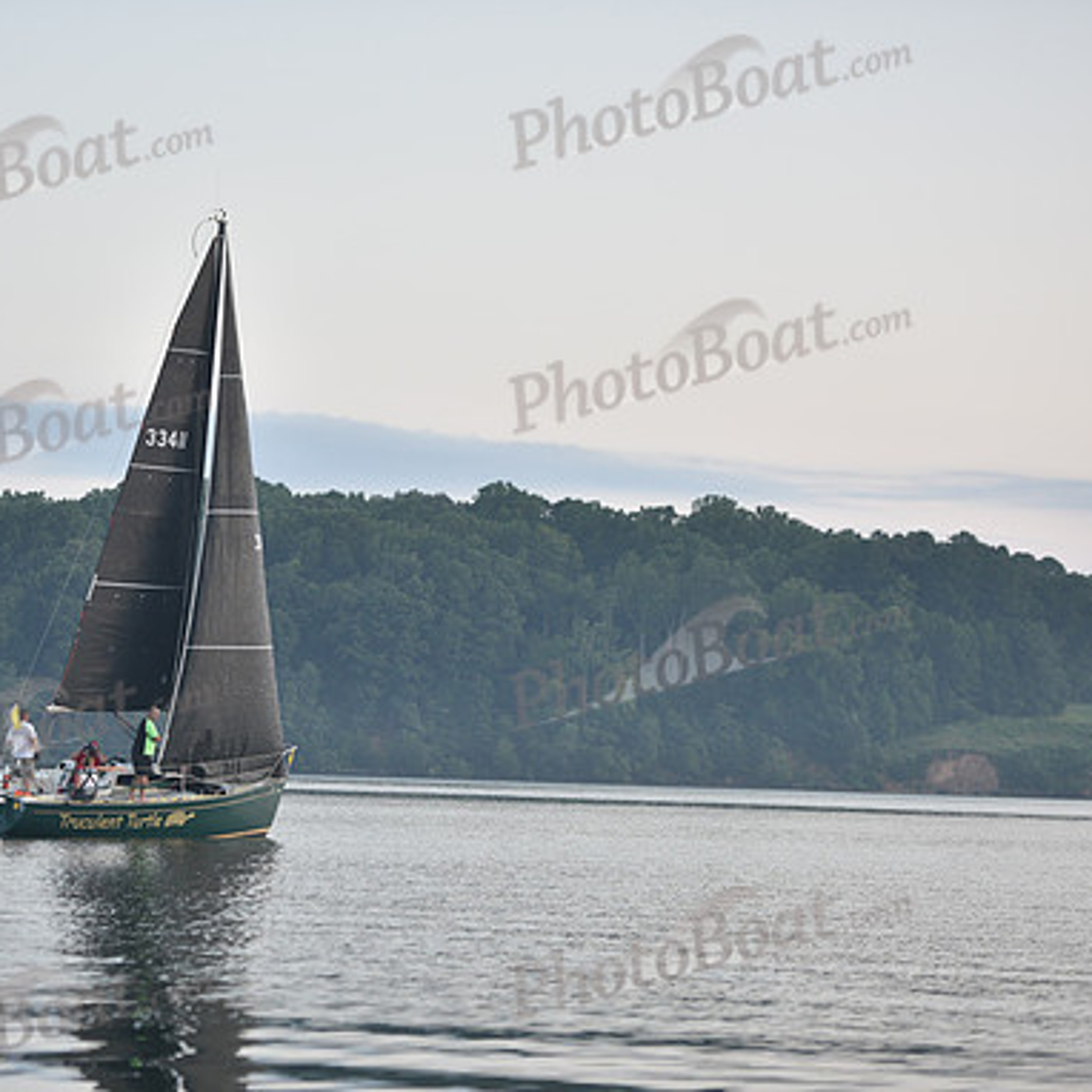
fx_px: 4604
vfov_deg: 13.5
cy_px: 547
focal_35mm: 129
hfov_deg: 13.5
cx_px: 363
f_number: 2.8
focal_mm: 100
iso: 320
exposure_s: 1/500
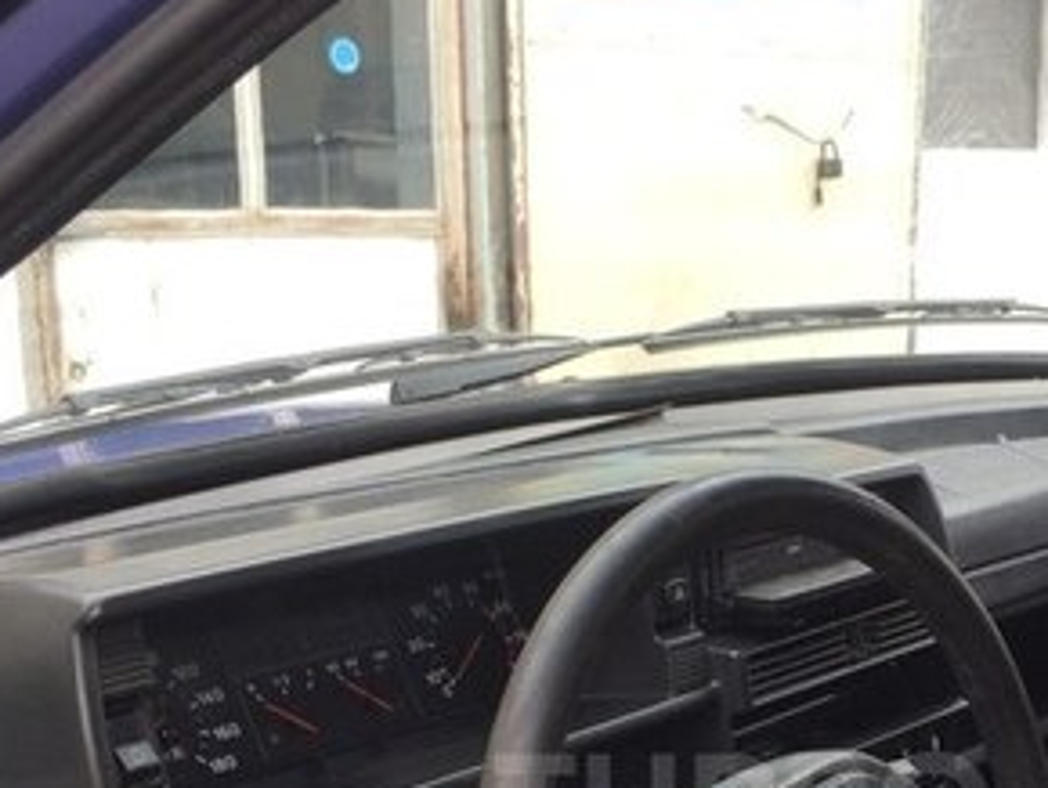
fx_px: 2000
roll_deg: -1.9
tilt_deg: -20.7
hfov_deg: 28.6
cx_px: 864
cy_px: 808
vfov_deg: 21.4
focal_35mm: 66
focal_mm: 4.15
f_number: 2.2
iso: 40
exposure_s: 1/100
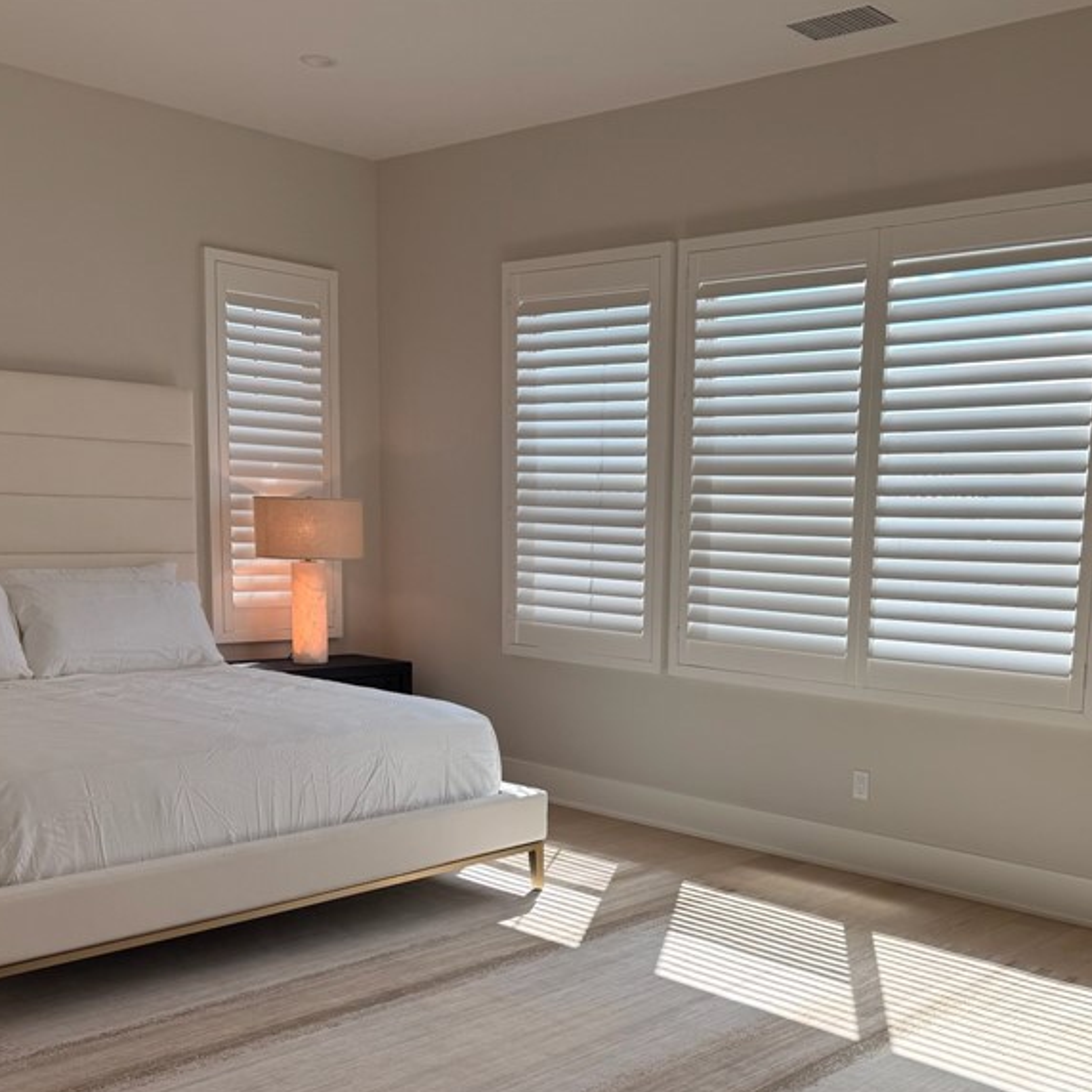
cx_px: 695
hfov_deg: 43.4
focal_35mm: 38
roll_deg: -2.0
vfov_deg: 43.3
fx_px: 1356
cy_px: 720
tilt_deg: -7.9
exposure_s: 1/1005
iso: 80
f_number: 1.78
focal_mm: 6.76
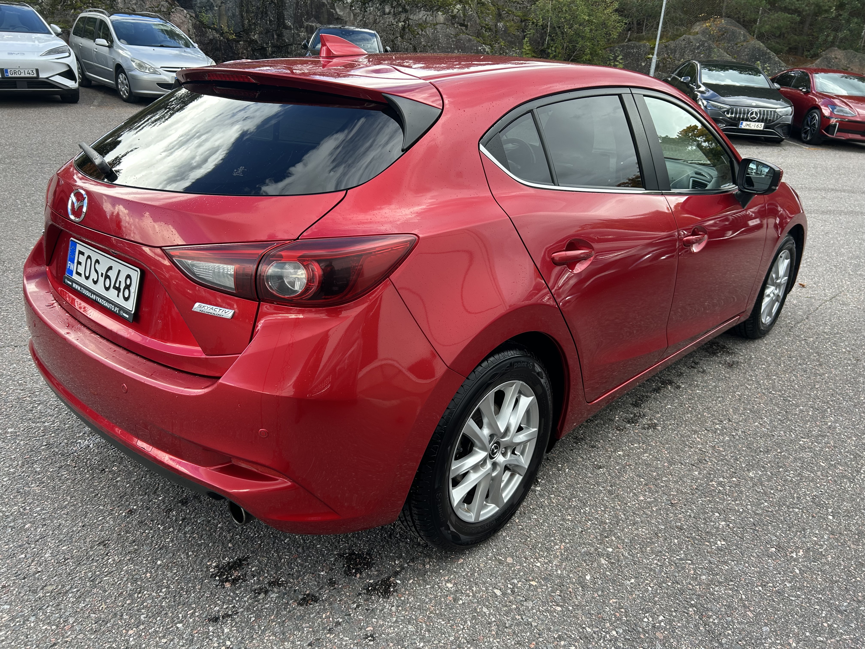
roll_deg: -2.0
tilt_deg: -22.1
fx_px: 650
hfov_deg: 67.3
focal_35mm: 26
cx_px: 432
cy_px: 324
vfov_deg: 53.1
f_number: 1.5
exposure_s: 1/274
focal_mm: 5.7
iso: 40
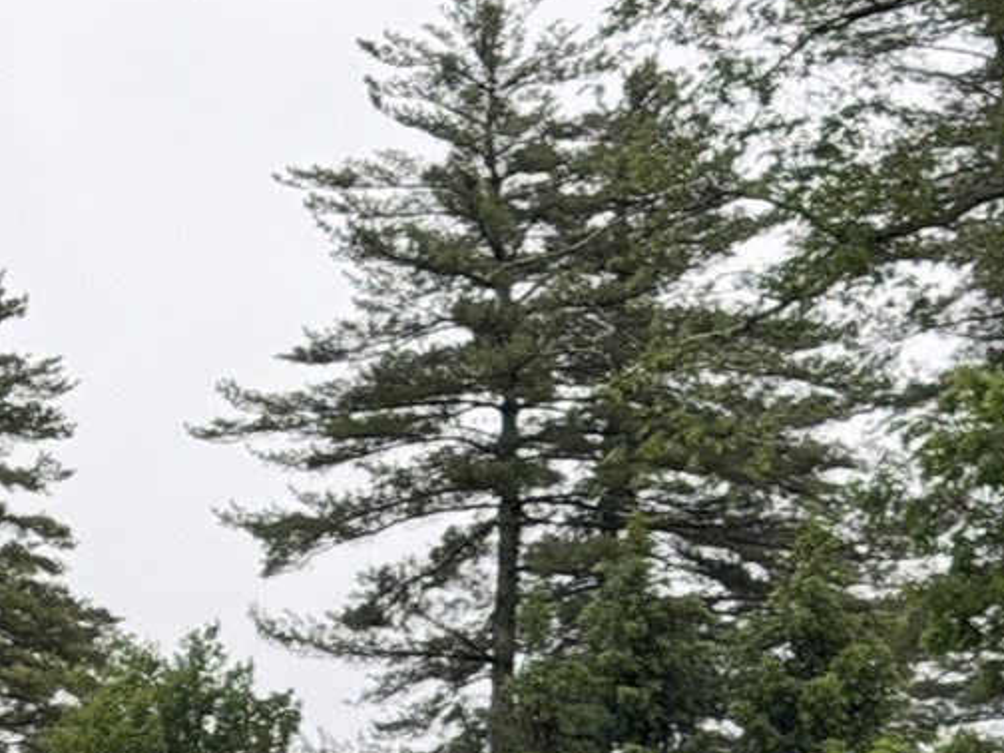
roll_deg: +1.8
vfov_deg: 7.4
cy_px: 1261
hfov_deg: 9.7
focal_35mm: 195
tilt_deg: +5.5
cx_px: -671
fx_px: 5656
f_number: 1.78
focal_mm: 6.76
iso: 100
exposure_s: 1/669
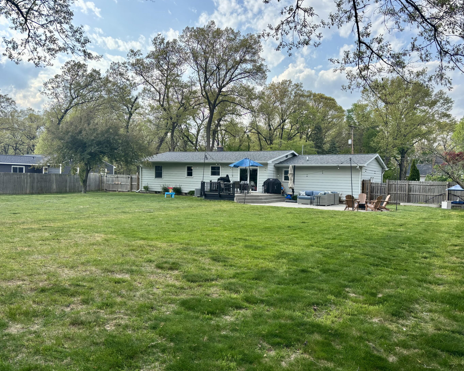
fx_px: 384
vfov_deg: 51.5
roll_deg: -0.9
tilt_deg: -0.5
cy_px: 183
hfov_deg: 62.1
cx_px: 250
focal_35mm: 28
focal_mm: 5.96
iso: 50
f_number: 1.6
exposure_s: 1/1362
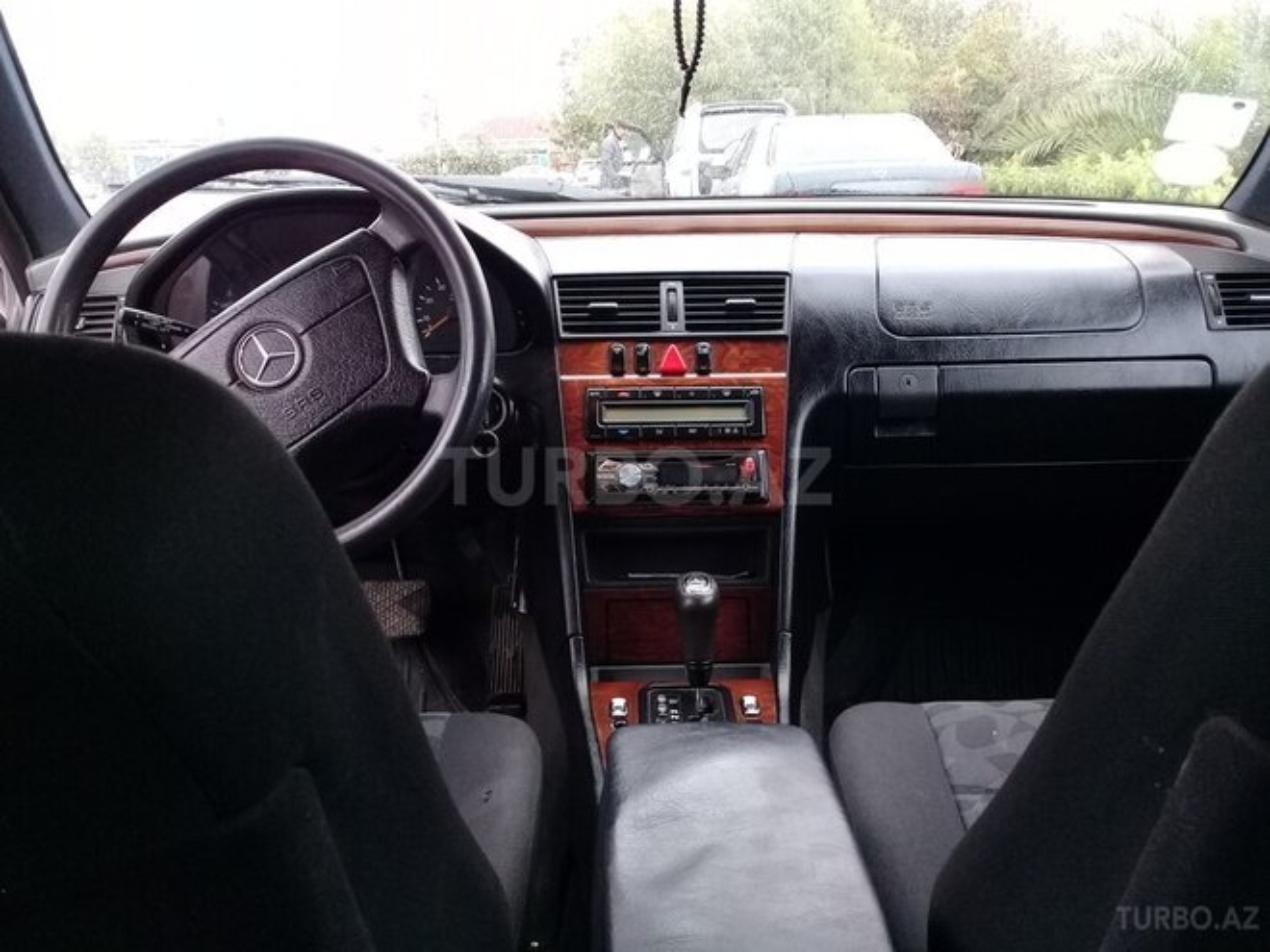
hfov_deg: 58.4
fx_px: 1137
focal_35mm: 31
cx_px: 635
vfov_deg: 45.4
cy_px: 476
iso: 100
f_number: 2.2
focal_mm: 3.3
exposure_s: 1/33
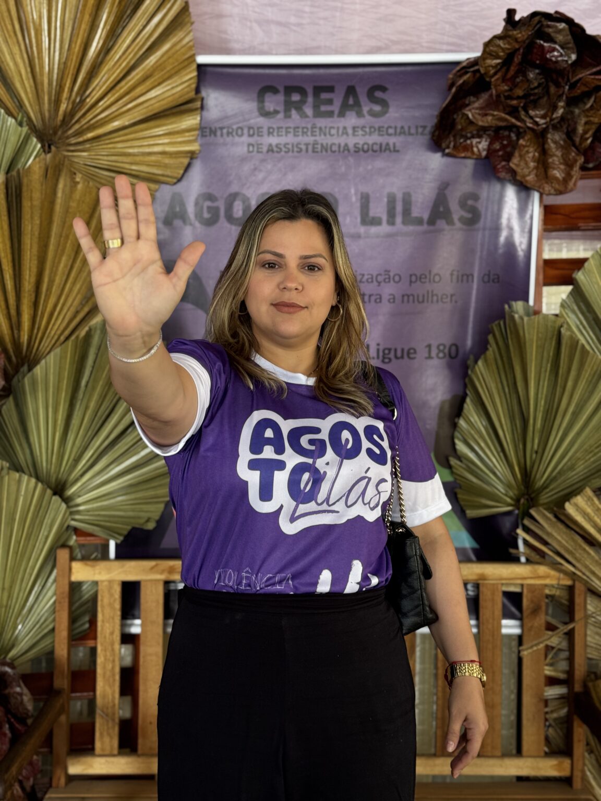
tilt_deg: -1.7
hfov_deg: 30.3
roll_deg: +1.1
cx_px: 300
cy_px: 400
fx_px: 1111
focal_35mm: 48
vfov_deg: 39.7
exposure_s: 1/60
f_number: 1.78
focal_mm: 6.76
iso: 64
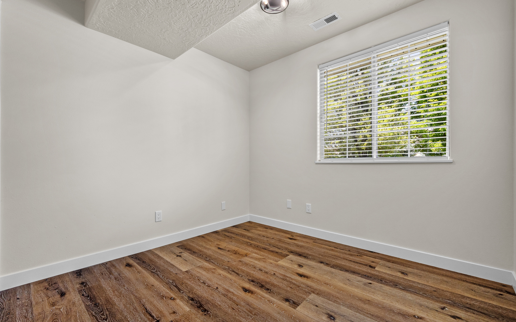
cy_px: 159
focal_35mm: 15
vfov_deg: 74.8
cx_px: 246
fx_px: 211
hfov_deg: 101.4
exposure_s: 1/5
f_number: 8
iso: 500
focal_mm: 14
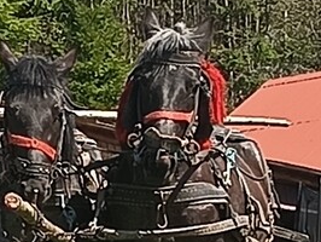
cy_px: 296
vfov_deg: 5.4
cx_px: 244
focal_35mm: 277
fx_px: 2571
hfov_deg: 7.1
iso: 51
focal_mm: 5.27
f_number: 1.7
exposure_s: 1/391
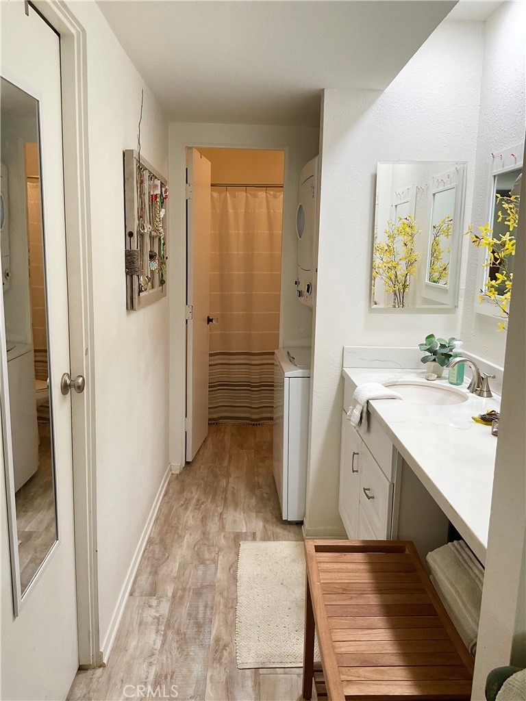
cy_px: 350
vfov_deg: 61.7
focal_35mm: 29
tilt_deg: -9.4
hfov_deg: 48.2
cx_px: 263
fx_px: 588
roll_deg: -2.0
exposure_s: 1/60
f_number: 1.8
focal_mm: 3
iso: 64
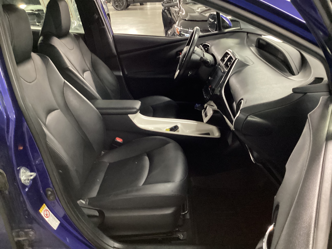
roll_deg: +2.3
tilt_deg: -26.0
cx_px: 166
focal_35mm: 31
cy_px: 124
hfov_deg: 58.4
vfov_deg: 45.4
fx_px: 297
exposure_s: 1/30
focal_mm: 3.3
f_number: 2.4
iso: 640
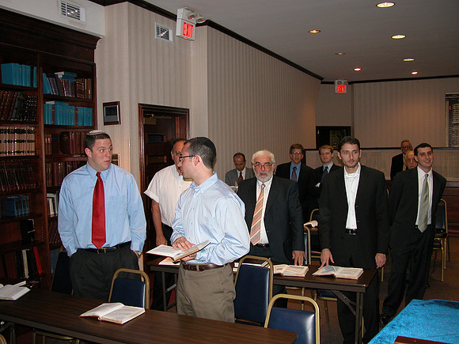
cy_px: 172
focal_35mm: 34
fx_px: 451
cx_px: 230
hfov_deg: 54.0
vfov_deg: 41.8
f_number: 2.8
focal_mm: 8.9
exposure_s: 1/60
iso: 200
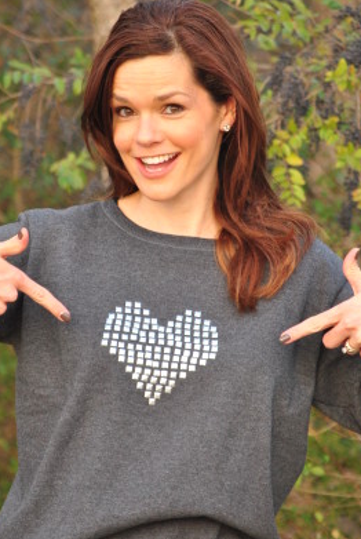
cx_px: 183
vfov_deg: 5.6
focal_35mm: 366
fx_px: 5485
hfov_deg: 3.8
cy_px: 254
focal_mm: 160
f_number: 5.6
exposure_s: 1/100
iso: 400
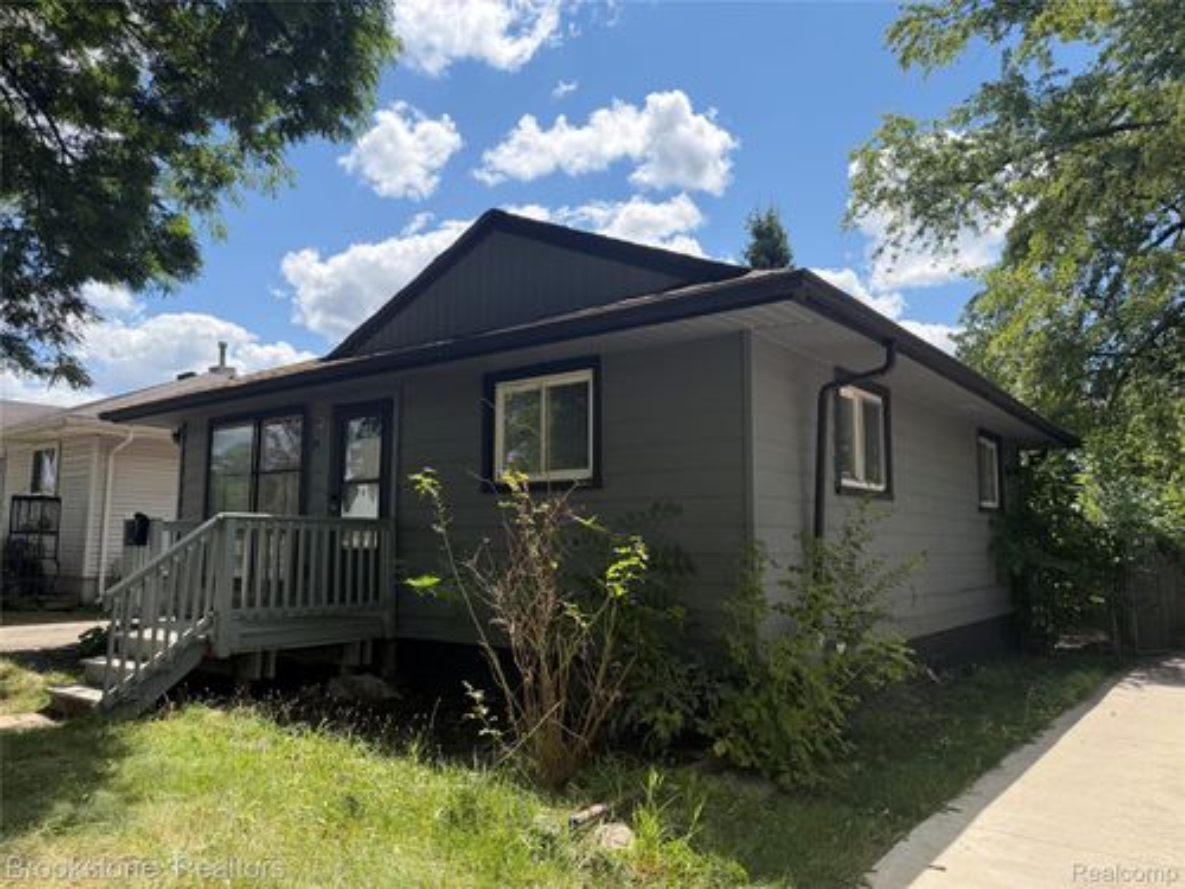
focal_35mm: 24
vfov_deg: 56.8
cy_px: 444
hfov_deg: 71.6
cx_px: 592
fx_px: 822
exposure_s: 1/4167
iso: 100
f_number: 1.78
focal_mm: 6.76
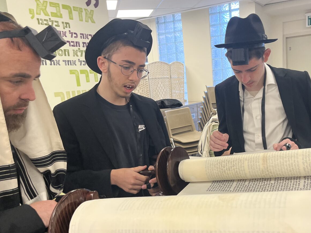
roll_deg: +4.1
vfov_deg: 39.4
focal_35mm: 36
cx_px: 193
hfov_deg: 50.9
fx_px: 323
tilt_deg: -10.2
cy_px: 143
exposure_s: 1/100
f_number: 1.6
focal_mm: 5.1
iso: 80
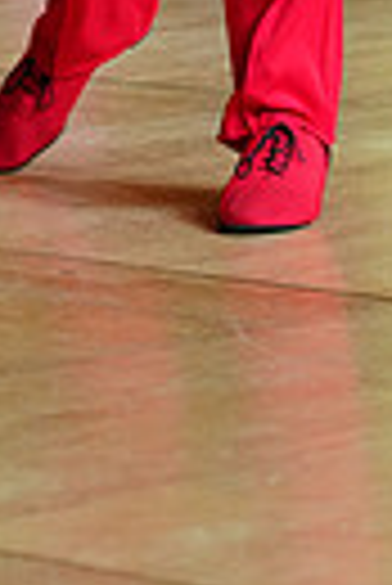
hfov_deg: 3.9
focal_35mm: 348
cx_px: -403
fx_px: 5668
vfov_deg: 5.8
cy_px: -513
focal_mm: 78
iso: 2000
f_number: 2.8
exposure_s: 1/320
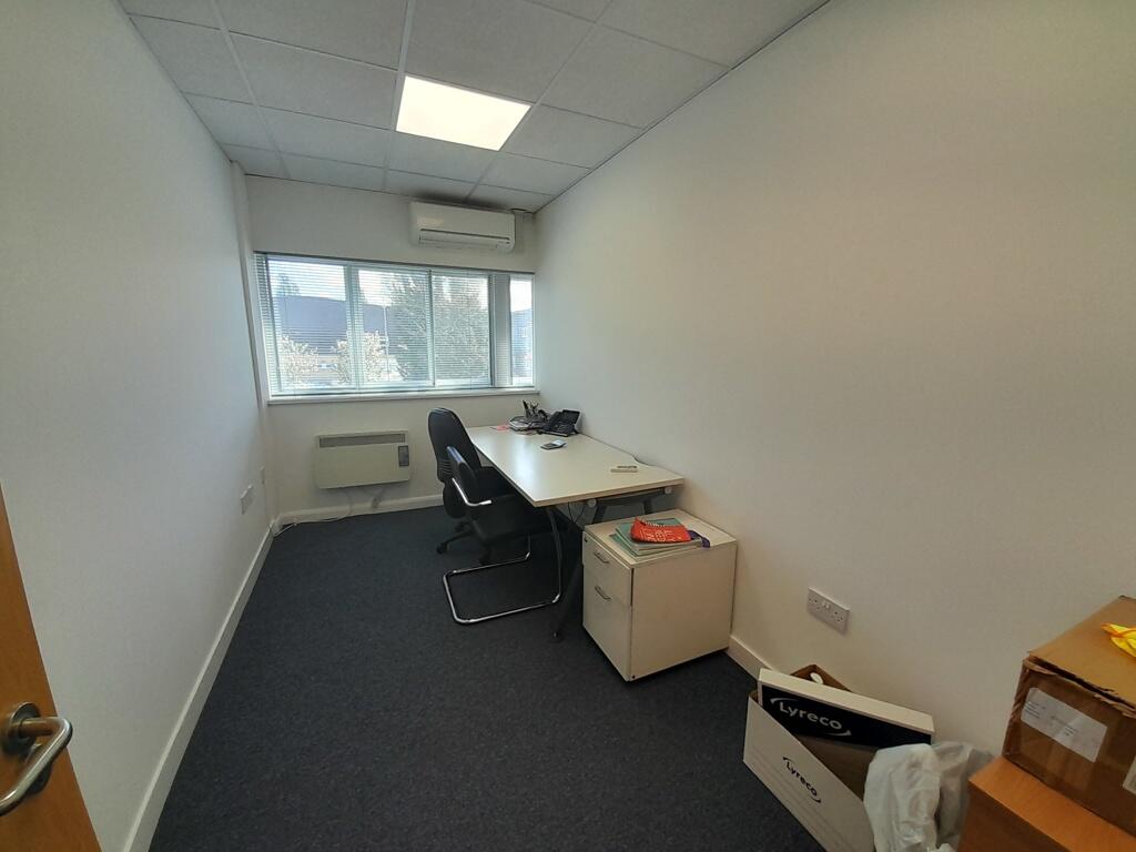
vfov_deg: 89.9
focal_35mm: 13
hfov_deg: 106.2
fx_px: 427
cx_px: 568
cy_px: 426
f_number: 2.2
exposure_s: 1/100
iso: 40
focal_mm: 1.13
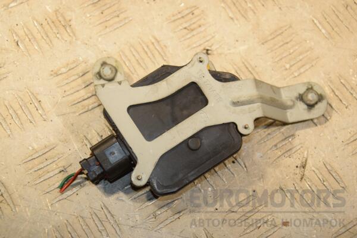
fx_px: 863
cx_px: 178
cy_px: 119
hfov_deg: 23.4
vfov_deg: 15.7
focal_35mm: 87
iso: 800
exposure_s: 1/200
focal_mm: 58
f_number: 6.3
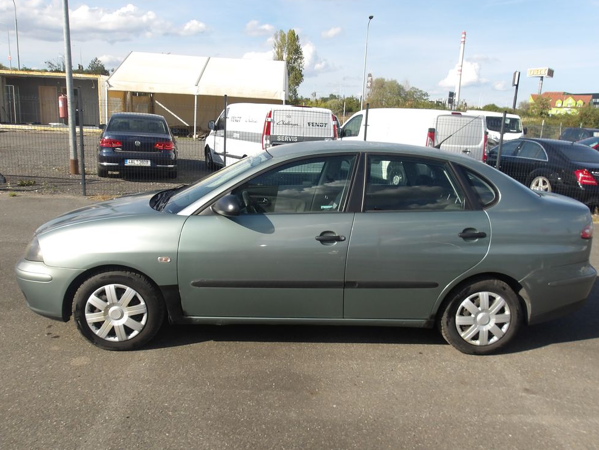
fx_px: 485
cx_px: 303
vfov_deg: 49.8
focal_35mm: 28
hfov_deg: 63.4
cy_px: 225
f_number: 10.4
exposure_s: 1/104
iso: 100
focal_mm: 4.9
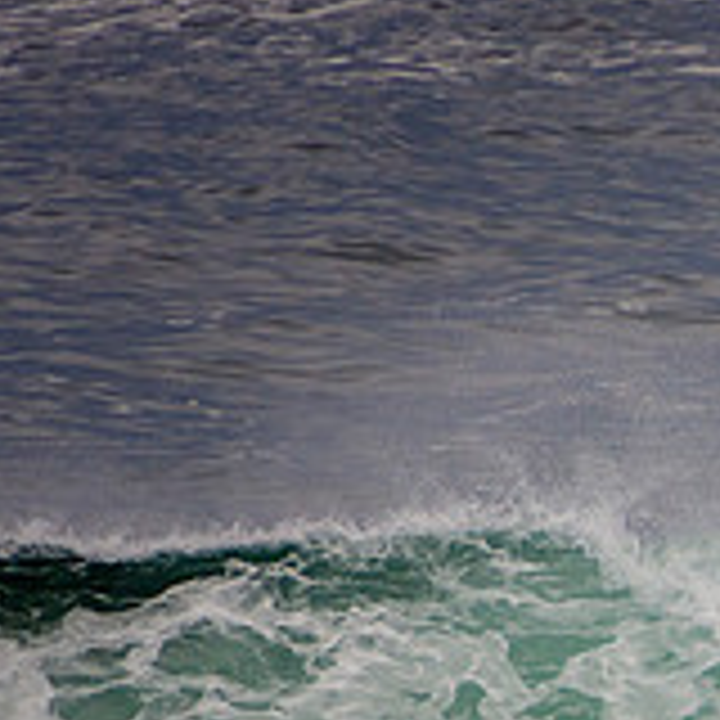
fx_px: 43558
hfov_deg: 0.9
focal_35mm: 1851
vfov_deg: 0.9
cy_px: 808
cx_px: 1071
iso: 360
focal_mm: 400
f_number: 5.6
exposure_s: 1/800
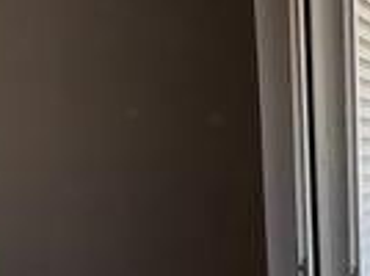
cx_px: 845
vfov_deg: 18.8
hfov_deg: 16.2
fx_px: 715
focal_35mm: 67
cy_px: 436
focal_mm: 2.22
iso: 40
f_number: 2.2
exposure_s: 1/514
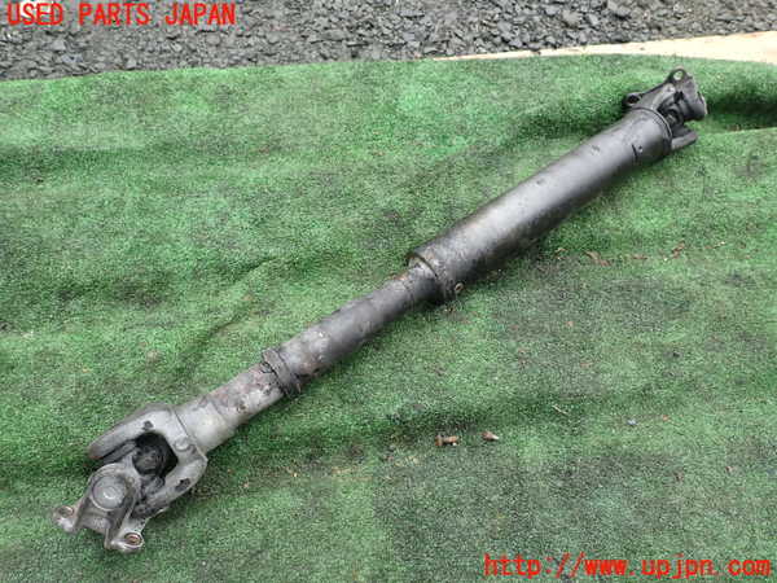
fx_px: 561
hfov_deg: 69.4
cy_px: 292
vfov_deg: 54.9
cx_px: 388
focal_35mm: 25
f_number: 2.8
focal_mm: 4.5
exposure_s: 1/160
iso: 100
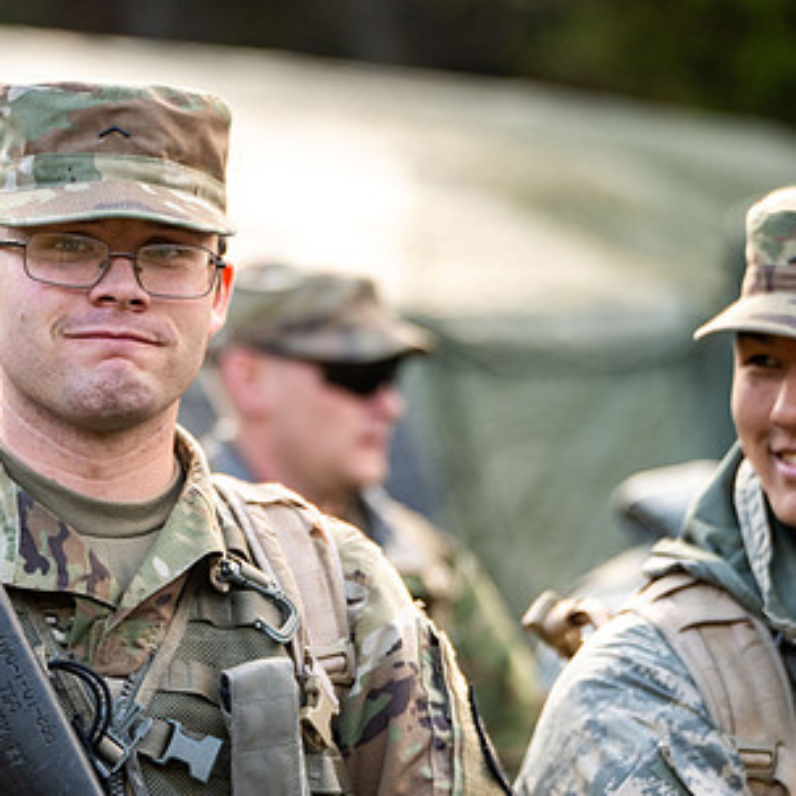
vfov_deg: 9.0
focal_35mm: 195
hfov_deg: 9.0
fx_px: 5073
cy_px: 506
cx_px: 313
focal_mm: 120
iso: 800
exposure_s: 1/800
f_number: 2.8
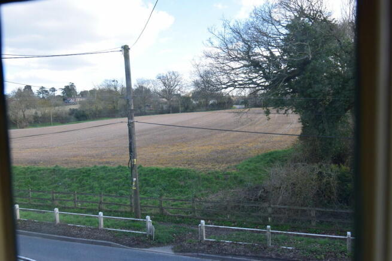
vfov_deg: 43.6
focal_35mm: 30
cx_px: 196
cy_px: 130
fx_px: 327
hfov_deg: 61.9
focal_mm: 20
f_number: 9
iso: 400
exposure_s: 1/160
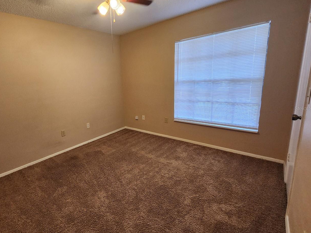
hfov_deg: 89.1
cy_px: 108
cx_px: 116
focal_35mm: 17
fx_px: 153
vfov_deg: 74.6
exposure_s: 1/60
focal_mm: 1.74
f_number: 2.2
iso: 160
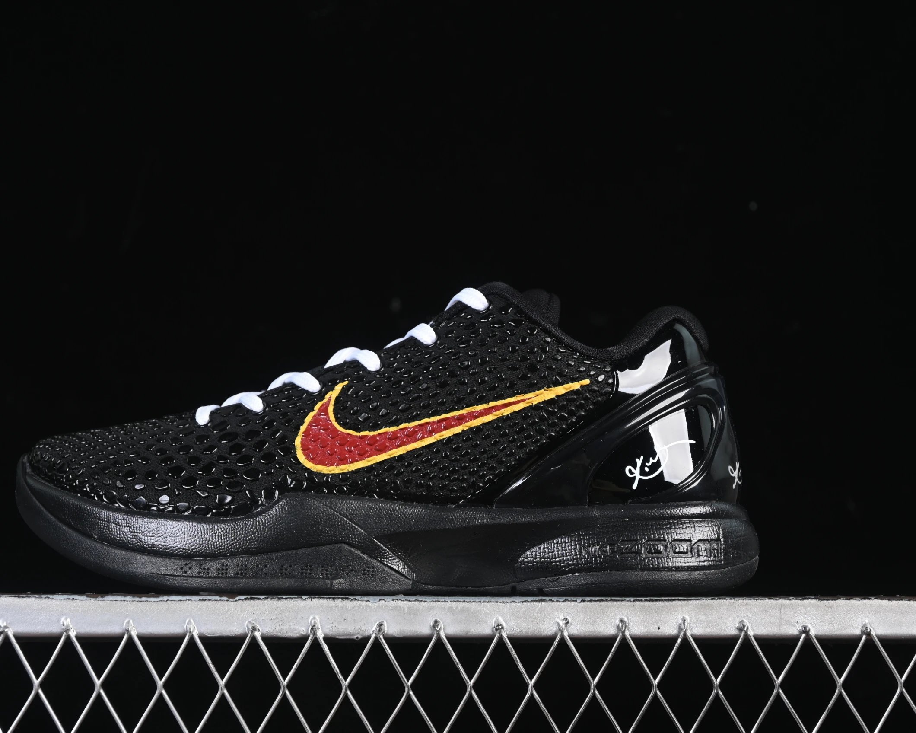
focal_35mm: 85
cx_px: 380
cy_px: 368
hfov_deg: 22.5
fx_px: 2304
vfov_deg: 18.1
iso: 160
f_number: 6.3
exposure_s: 1/60
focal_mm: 50
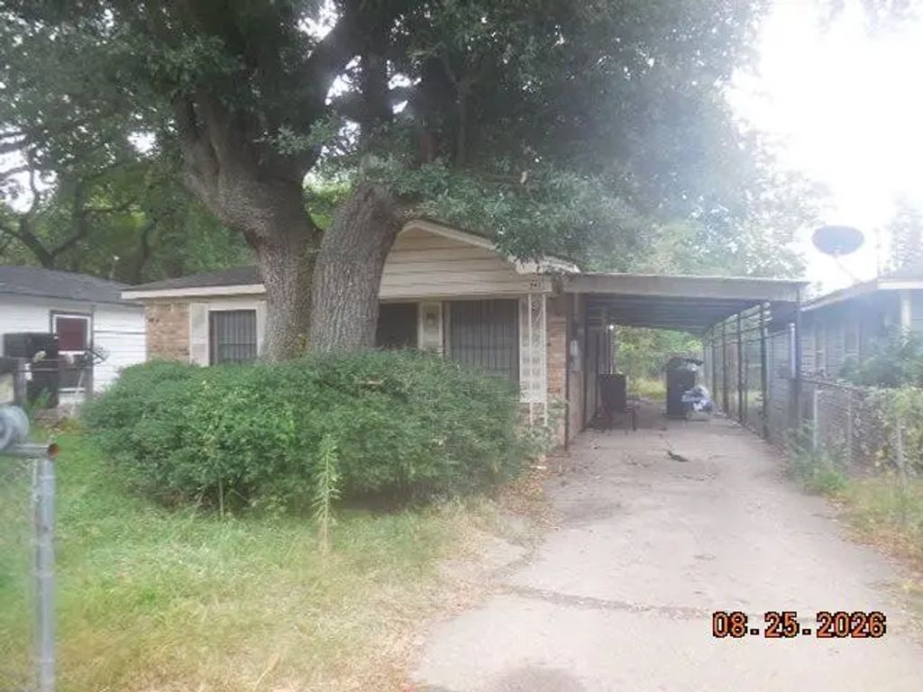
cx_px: 462
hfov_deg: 69.4
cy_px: 346
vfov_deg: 54.9
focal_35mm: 25
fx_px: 667
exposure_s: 1/50
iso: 125
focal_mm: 4.5
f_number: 3.1
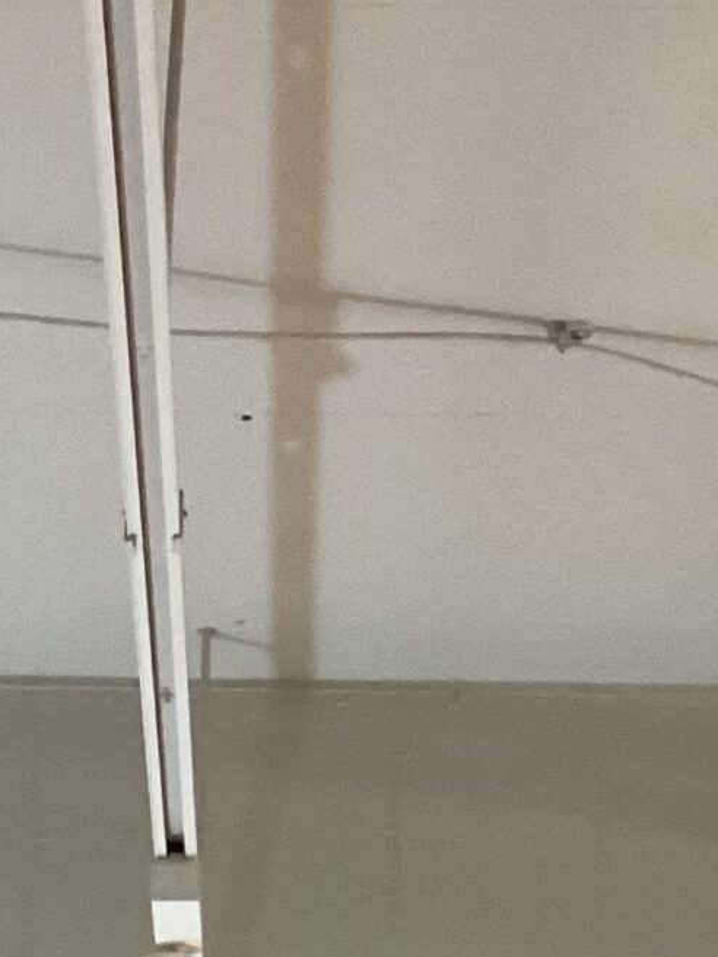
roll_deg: -1.0
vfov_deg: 16.3
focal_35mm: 121
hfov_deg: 12.2
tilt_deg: +25.1
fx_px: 3346
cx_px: 325
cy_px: 559
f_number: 2.4
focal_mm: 3.3
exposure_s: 1/50
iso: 320
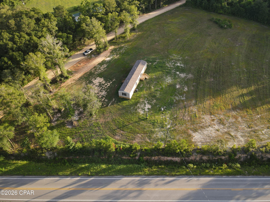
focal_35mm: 24
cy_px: 101
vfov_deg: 56.8
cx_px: 135
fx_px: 187
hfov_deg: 71.6
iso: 100
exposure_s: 1/100
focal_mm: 4.5
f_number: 2.8
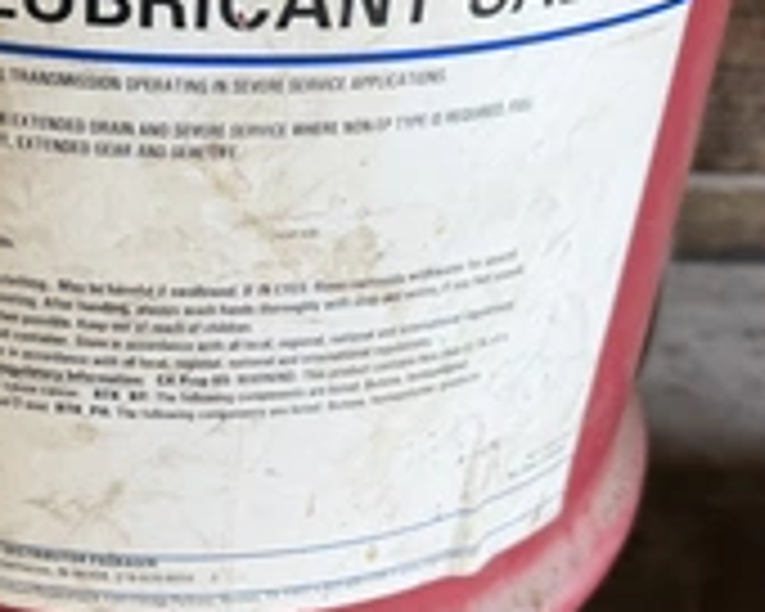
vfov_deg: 27.6
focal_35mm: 55
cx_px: 184
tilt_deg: -32.3
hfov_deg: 33.4
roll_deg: -1.0
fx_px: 1245
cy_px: 302
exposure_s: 1/120
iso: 80
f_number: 1.78
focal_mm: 6.76
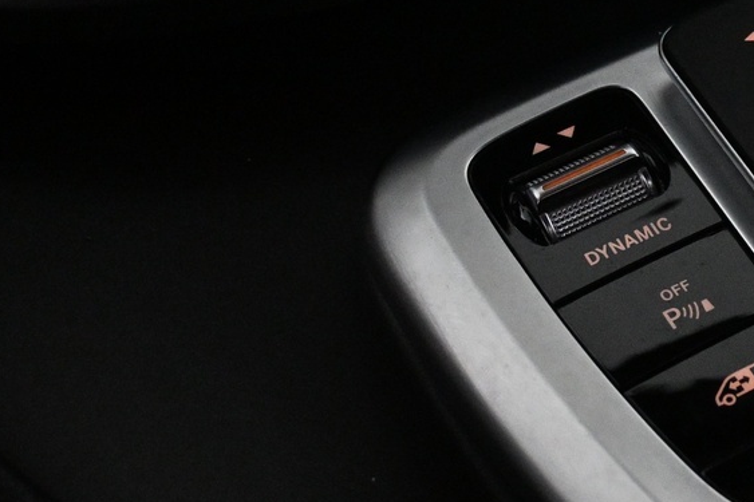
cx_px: 964
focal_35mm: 95
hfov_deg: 19.8
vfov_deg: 14.4
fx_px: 1989
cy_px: 191
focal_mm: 22
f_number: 4
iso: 4000
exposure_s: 1/125
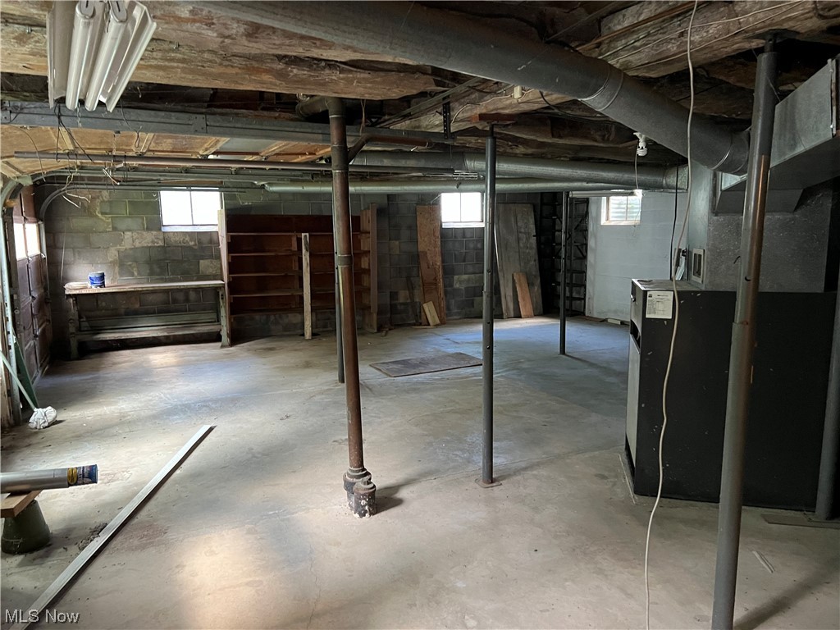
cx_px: 420
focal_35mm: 26
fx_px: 631
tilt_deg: -9.5
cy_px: 315
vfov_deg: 53.1
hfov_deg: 67.3
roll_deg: -0.3
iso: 500
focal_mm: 5.7
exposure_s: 1/40
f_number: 1.5
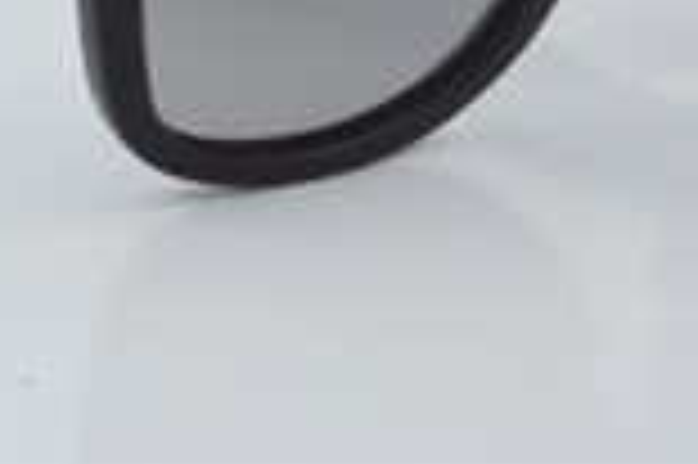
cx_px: 198
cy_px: -126
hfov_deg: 10.7
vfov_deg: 7.0
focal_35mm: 193
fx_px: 3738
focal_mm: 50
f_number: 29
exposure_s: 1/4
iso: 100
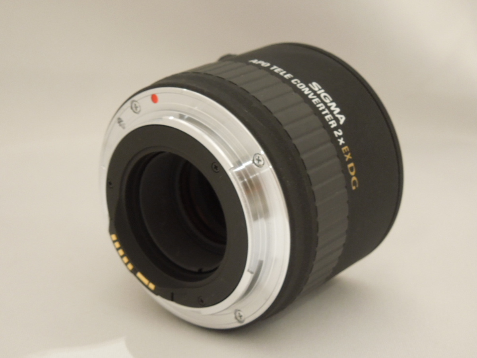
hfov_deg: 28.2
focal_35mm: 69
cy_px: 179
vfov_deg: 21.3
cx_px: 238
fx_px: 951
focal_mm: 12.5
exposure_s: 1/30
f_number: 4.4
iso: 400
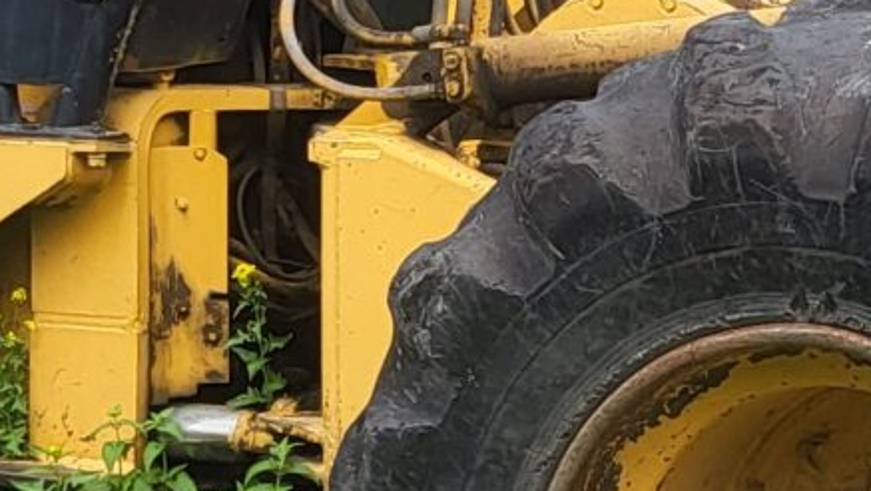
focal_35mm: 166
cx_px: 923
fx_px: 3835
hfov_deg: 12.8
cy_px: 84
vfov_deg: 7.3
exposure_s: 1/1874
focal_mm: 5.4
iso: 40
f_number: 1.8
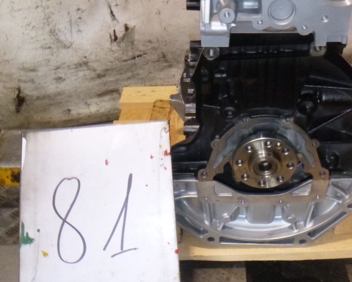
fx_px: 479
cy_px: 84
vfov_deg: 32.3
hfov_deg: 40.0
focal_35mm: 46
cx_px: 223
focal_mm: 4.5
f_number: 3.9
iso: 400
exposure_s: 1/60
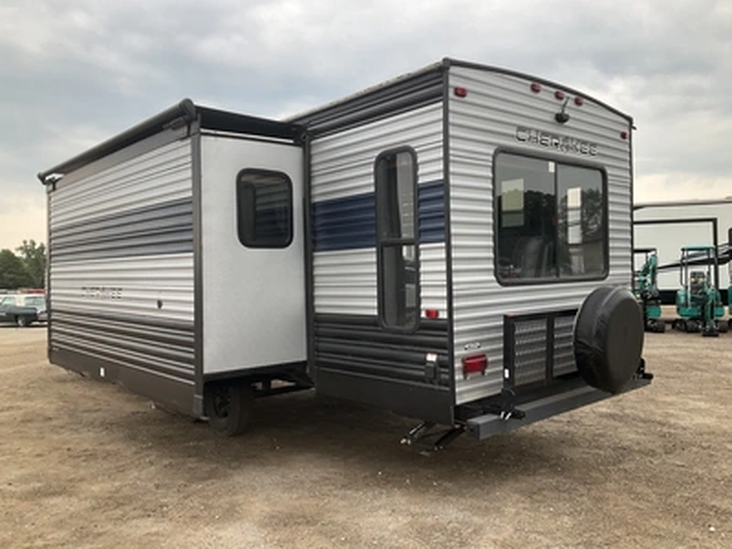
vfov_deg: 48.2
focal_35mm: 29
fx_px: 613
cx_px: 366
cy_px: 274
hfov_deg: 61.7
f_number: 1.8
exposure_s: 1/122
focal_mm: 3
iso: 20
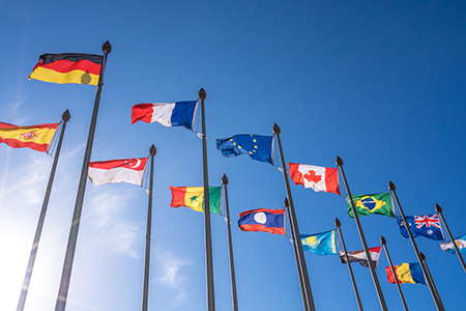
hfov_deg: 54.4
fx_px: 453
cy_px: 156
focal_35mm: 35
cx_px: 233
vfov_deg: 37.9
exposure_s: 1/350
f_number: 22
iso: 400
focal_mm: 35
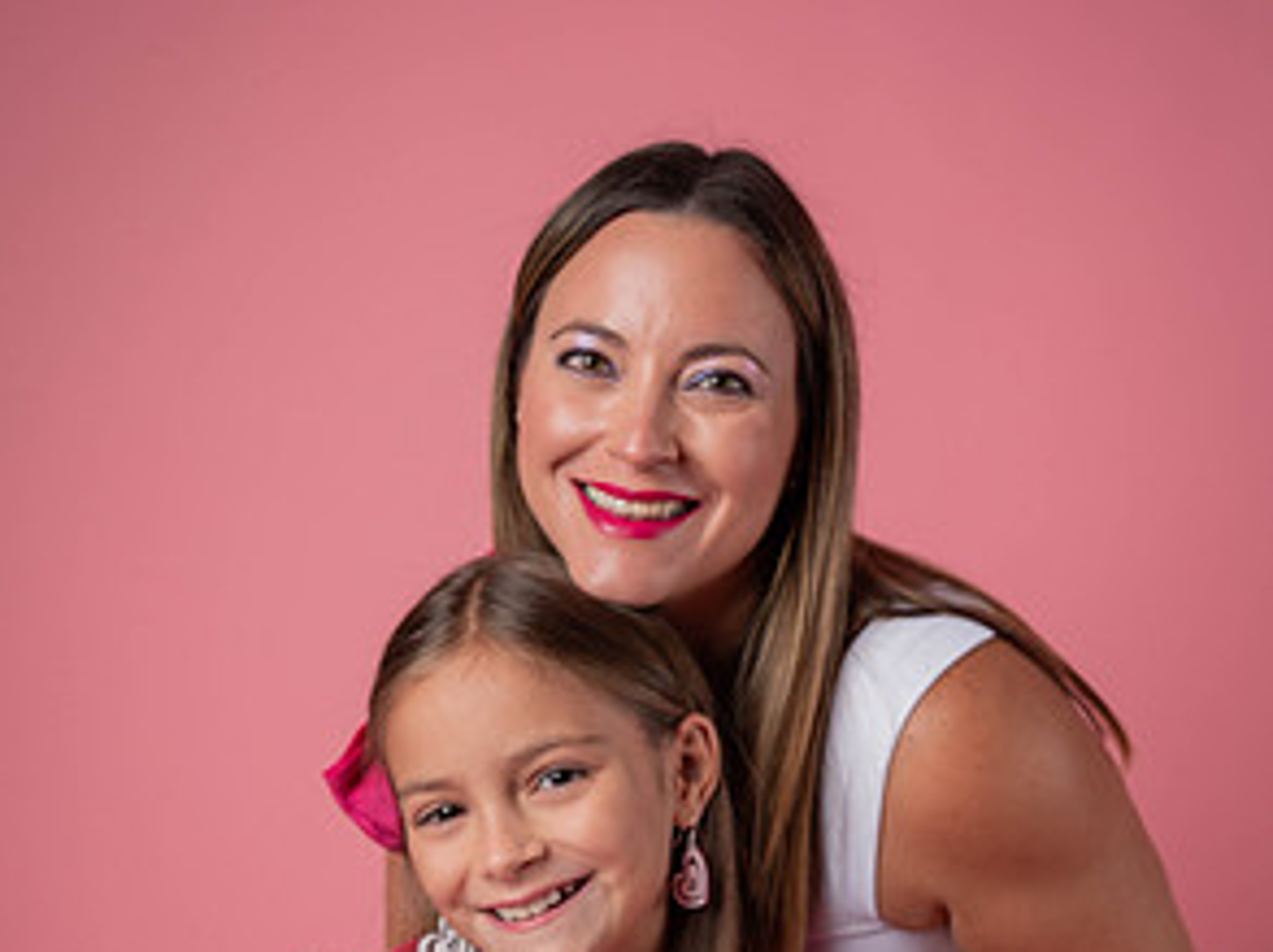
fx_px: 2608
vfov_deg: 20.4
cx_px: 626
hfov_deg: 27.4
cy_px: 769
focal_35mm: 71
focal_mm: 48
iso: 64
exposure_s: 1/200
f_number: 4.5
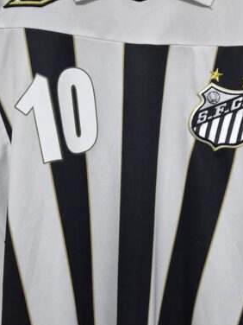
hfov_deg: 29.6
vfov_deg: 38.9
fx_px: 459
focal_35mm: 49
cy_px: 165
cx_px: 146
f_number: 1.8
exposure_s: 1/120
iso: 640
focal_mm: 5.4
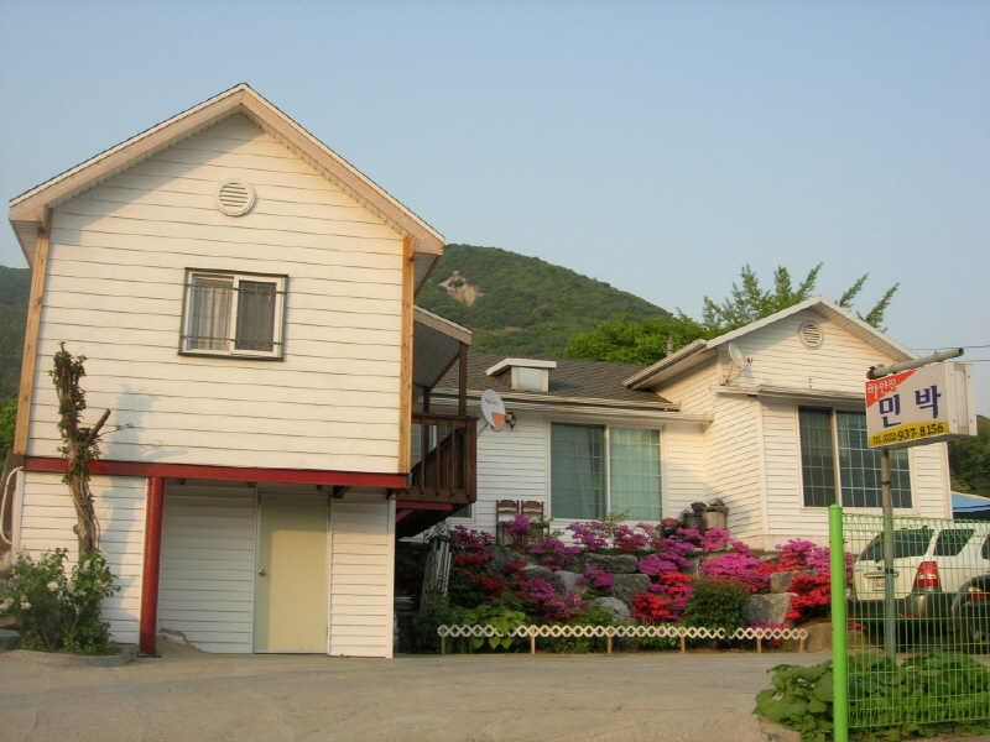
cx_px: 495
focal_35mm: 38
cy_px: 371
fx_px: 1087
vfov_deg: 37.7
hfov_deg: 49.0
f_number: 4.8
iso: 64
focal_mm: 7.8
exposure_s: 1/248
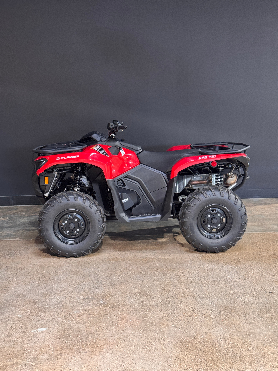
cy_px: 186
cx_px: 139
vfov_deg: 39.7
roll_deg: +2.2
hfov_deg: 30.3
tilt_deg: -10.4
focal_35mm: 48
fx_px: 514
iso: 250
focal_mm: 6.76
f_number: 1.78
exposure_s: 1/49
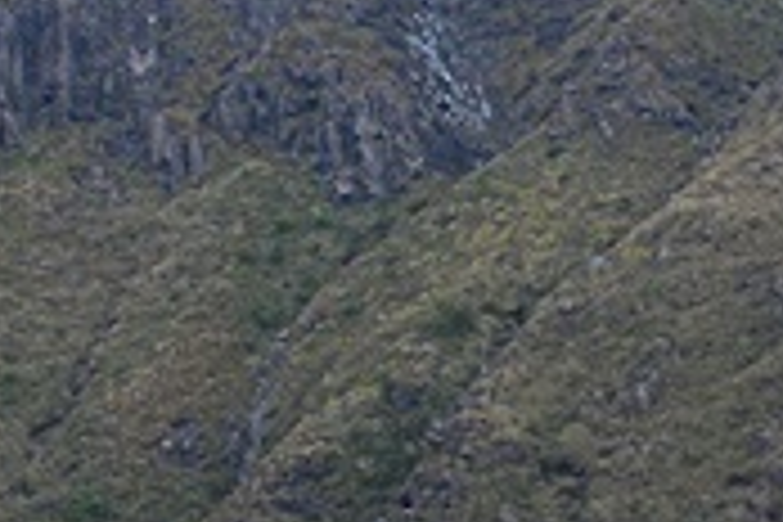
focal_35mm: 214
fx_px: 4661
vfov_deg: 6.4
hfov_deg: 9.6
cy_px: 320
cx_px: 590
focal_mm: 31
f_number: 5.6
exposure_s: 1/400
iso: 400
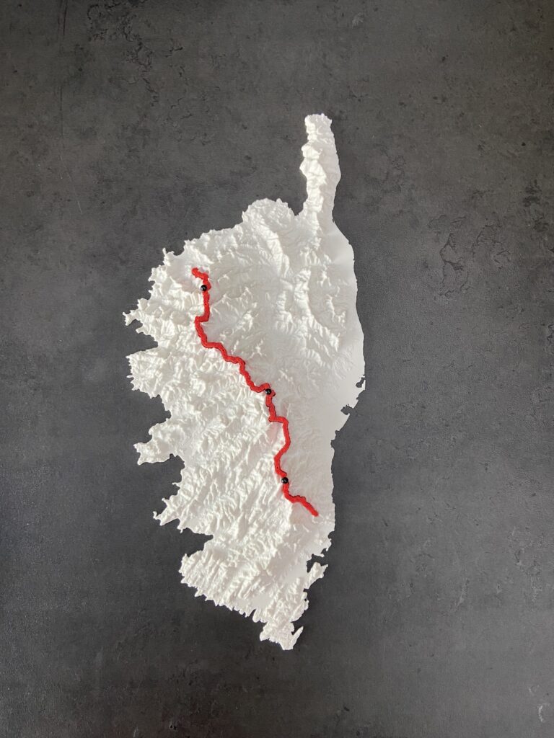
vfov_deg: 67.3
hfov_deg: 53.1
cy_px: 369
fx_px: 555
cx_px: 277
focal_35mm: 26
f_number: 1.8
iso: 160
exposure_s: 1/54
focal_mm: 4.25
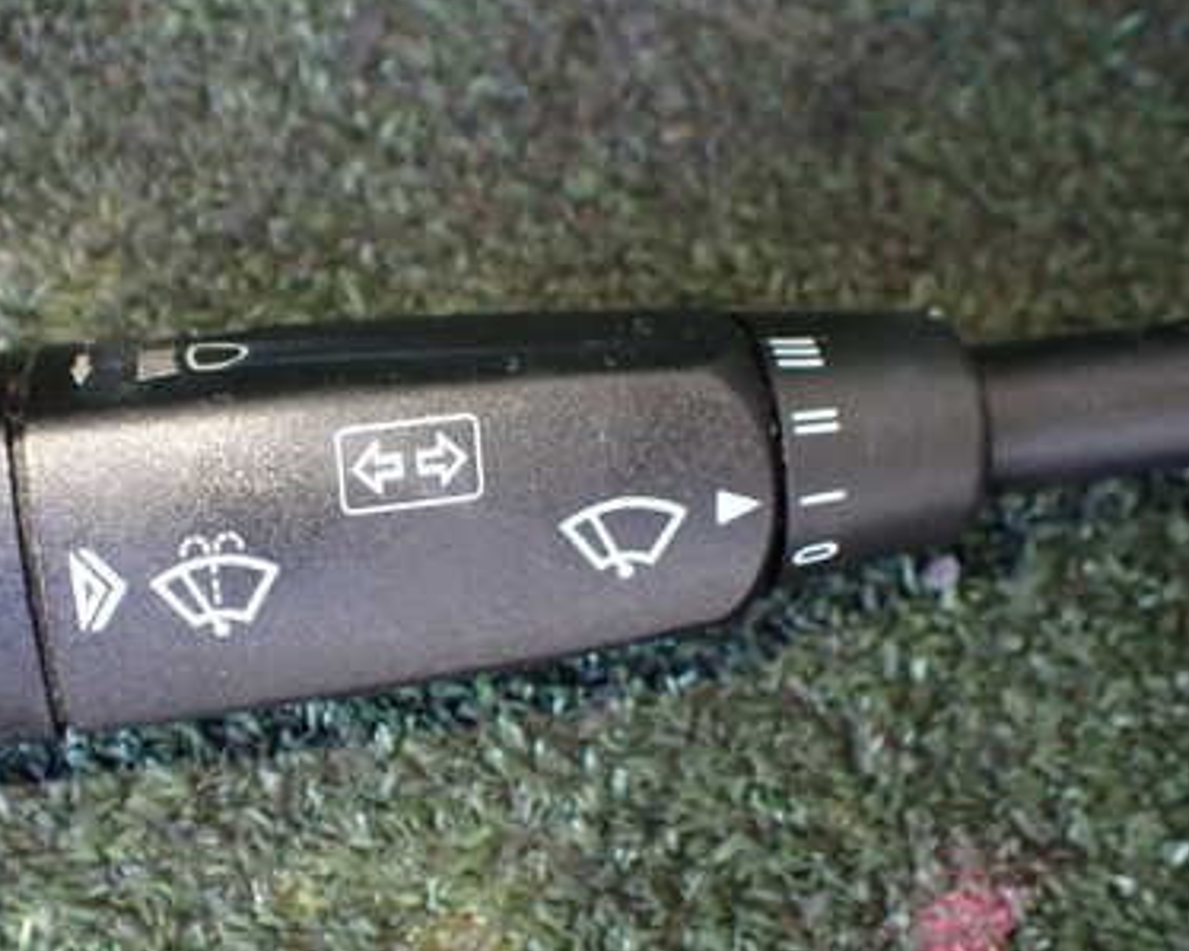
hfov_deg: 38.9
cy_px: 547
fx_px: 1653
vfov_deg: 32.0
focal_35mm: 47
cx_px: 362
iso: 800
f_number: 2.3
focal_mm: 5.4
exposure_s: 1/100
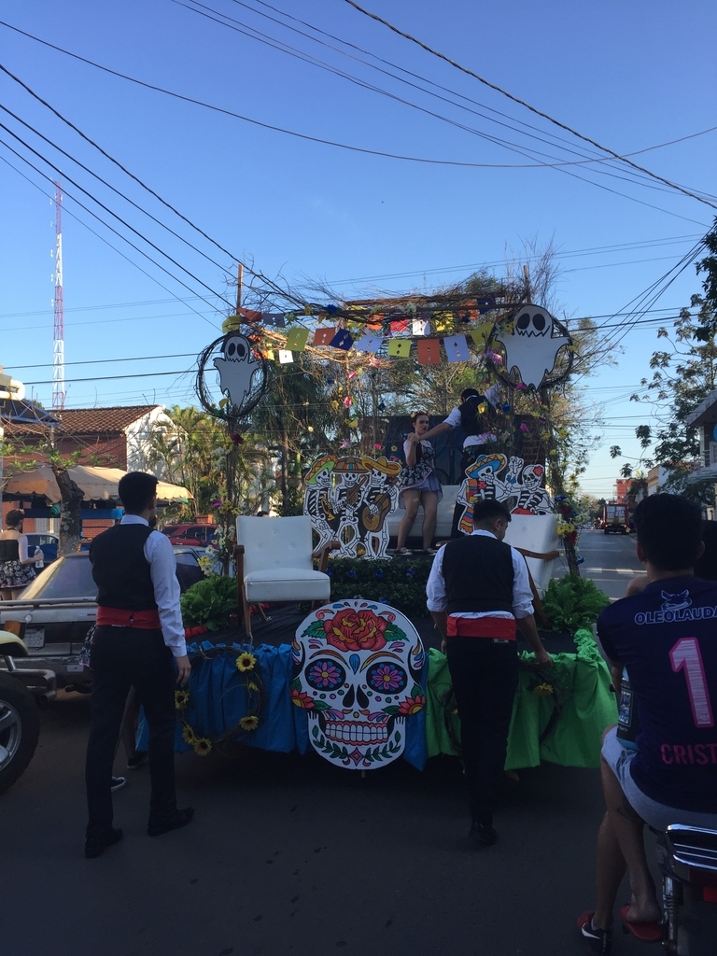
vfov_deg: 61.7
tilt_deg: +6.0
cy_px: 478
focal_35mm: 29
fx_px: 801
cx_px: 358
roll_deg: +0.2
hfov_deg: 48.2
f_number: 2.2
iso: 32
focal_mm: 4.15
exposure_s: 1/534
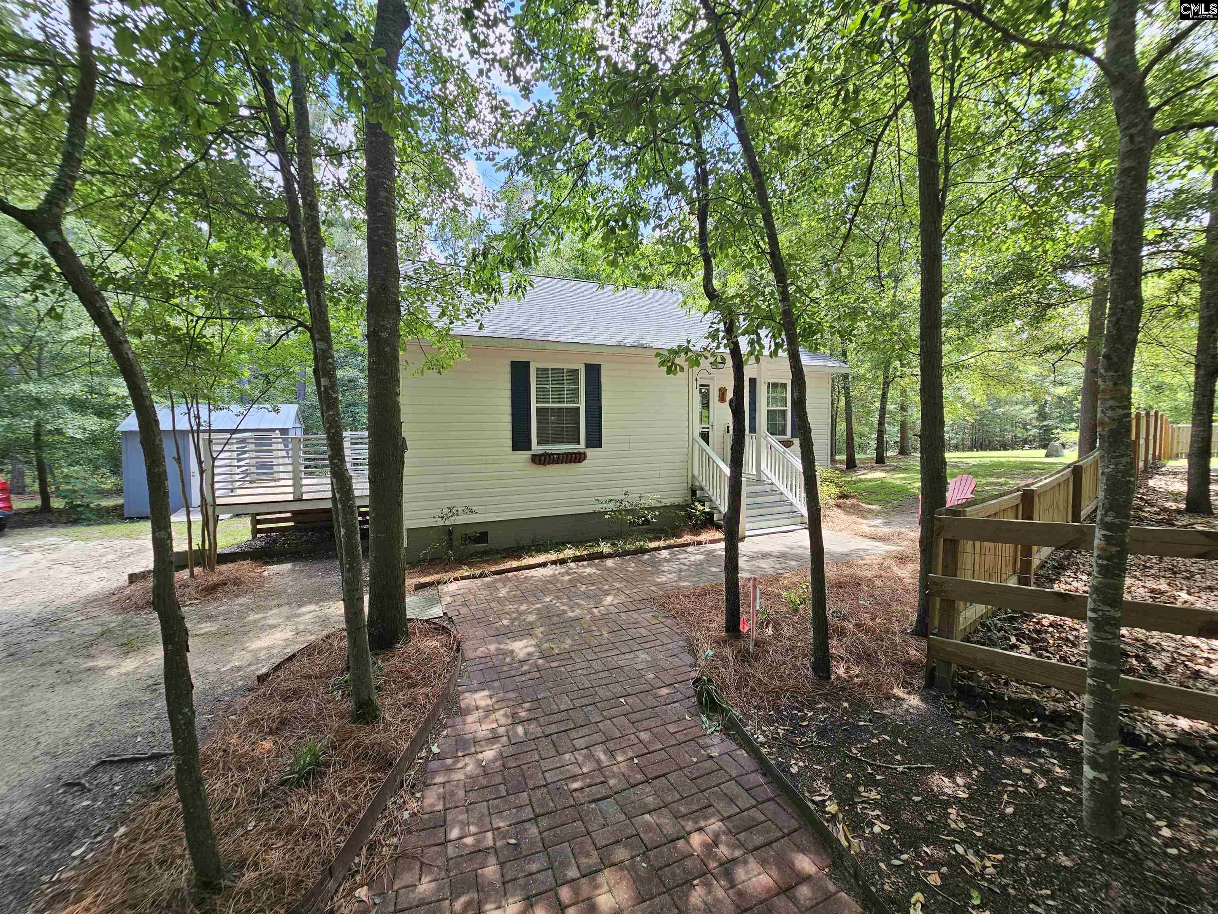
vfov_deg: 89.9
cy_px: 457
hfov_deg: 106.2
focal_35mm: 13
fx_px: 457
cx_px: 609
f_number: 2.2
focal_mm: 2.2
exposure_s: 1/180
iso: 50
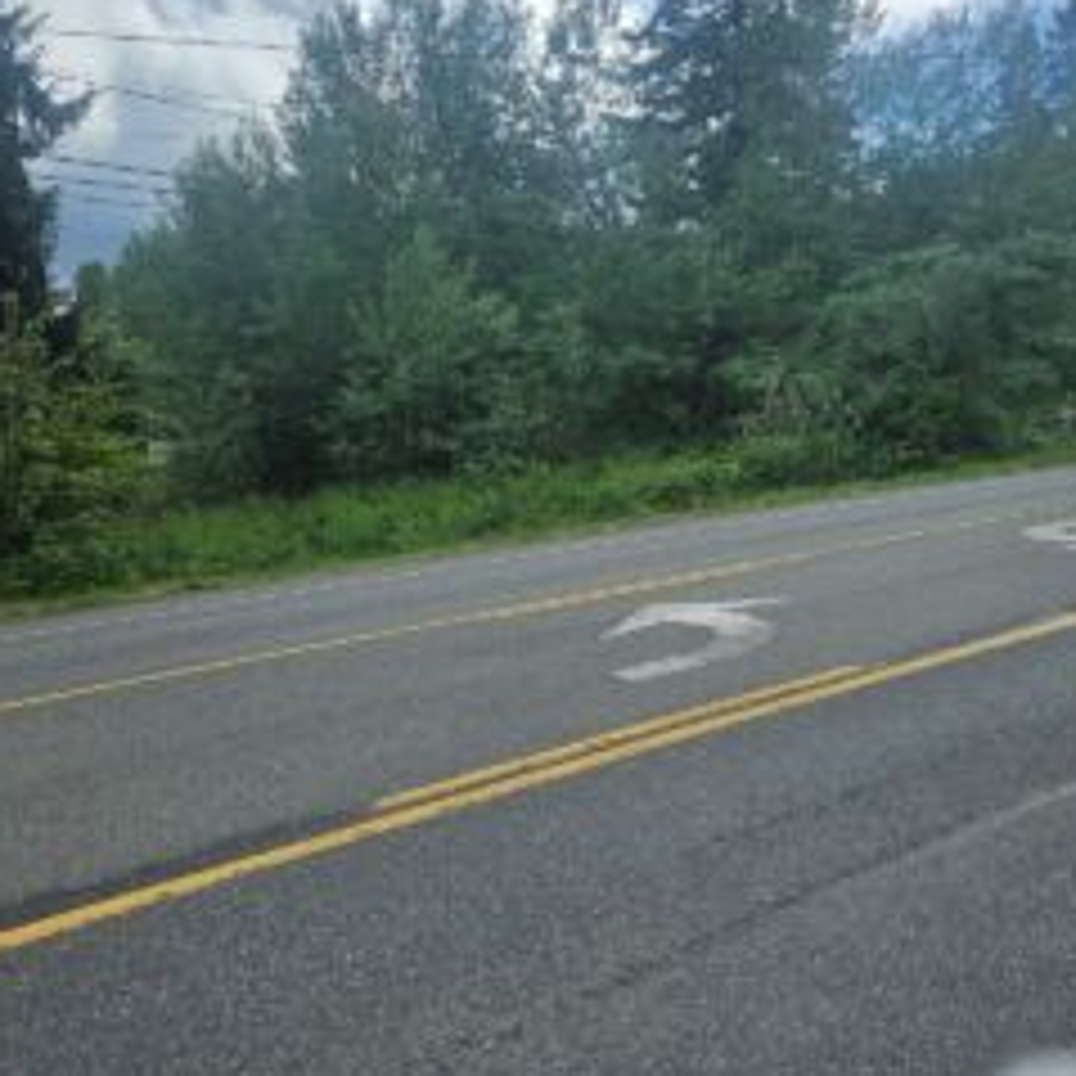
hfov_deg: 48.2
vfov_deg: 48.2
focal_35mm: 34
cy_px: 437
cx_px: 635
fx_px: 1196
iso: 25
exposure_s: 1/2378
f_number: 1.8
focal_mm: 5.4
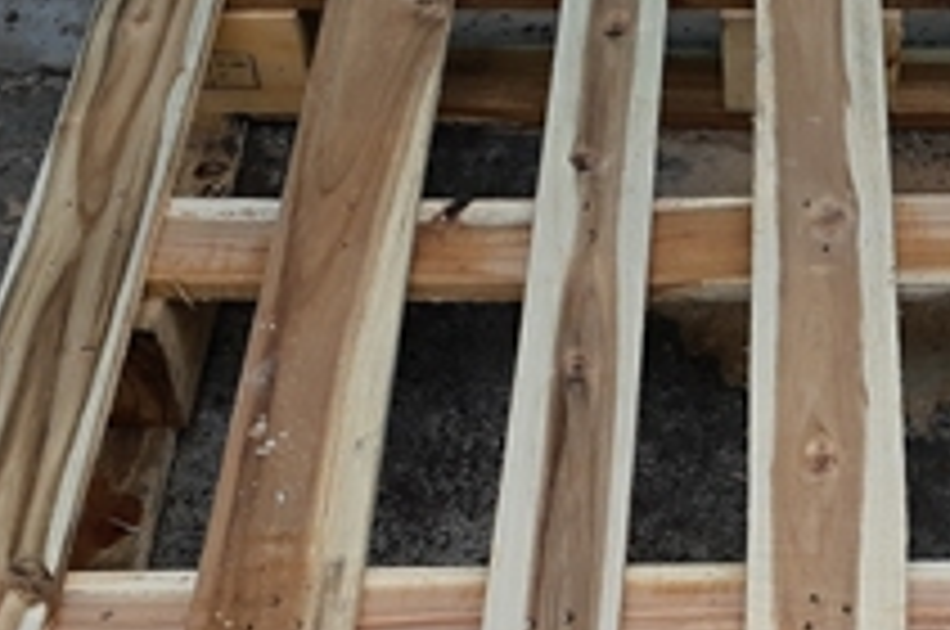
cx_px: 851
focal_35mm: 77
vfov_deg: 17.4
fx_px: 2029
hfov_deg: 25.5
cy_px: 567
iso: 40
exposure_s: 1/394
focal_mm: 3.93
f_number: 1.7
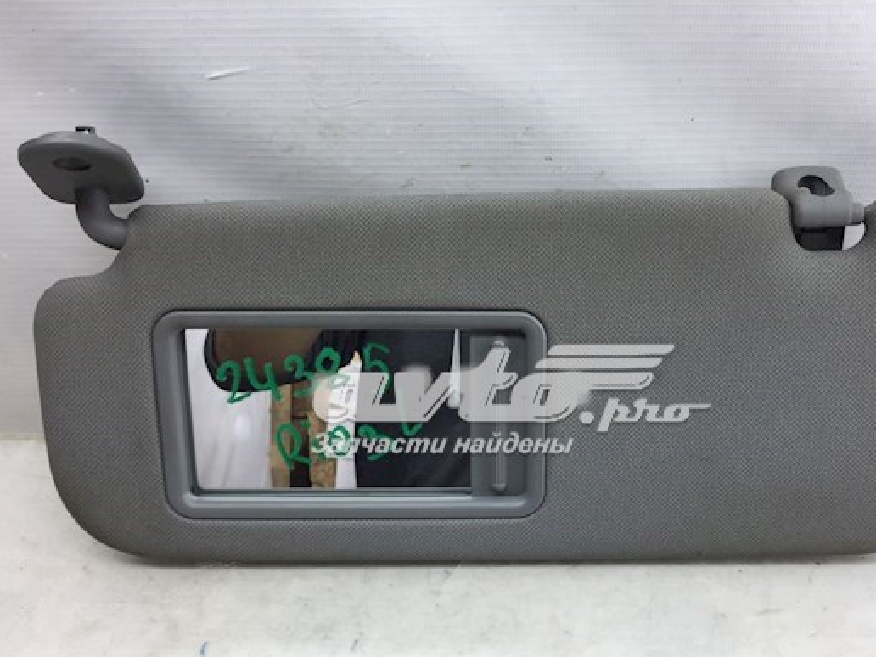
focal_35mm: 36
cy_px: 396
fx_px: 911
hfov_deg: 51.2
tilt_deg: -32.4
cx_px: 506
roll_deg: -0.1
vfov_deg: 39.5
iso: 40
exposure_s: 1/50
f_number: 2.2
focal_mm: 4.15
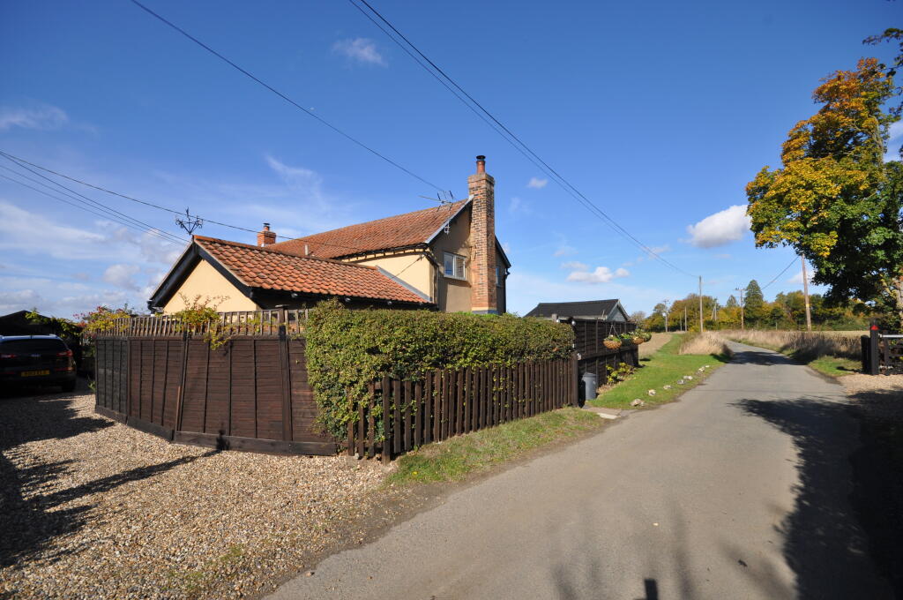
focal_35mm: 16
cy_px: 300
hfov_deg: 95.1
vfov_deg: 71.9
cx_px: 452
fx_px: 413
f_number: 10
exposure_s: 1/400
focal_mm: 11
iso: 200
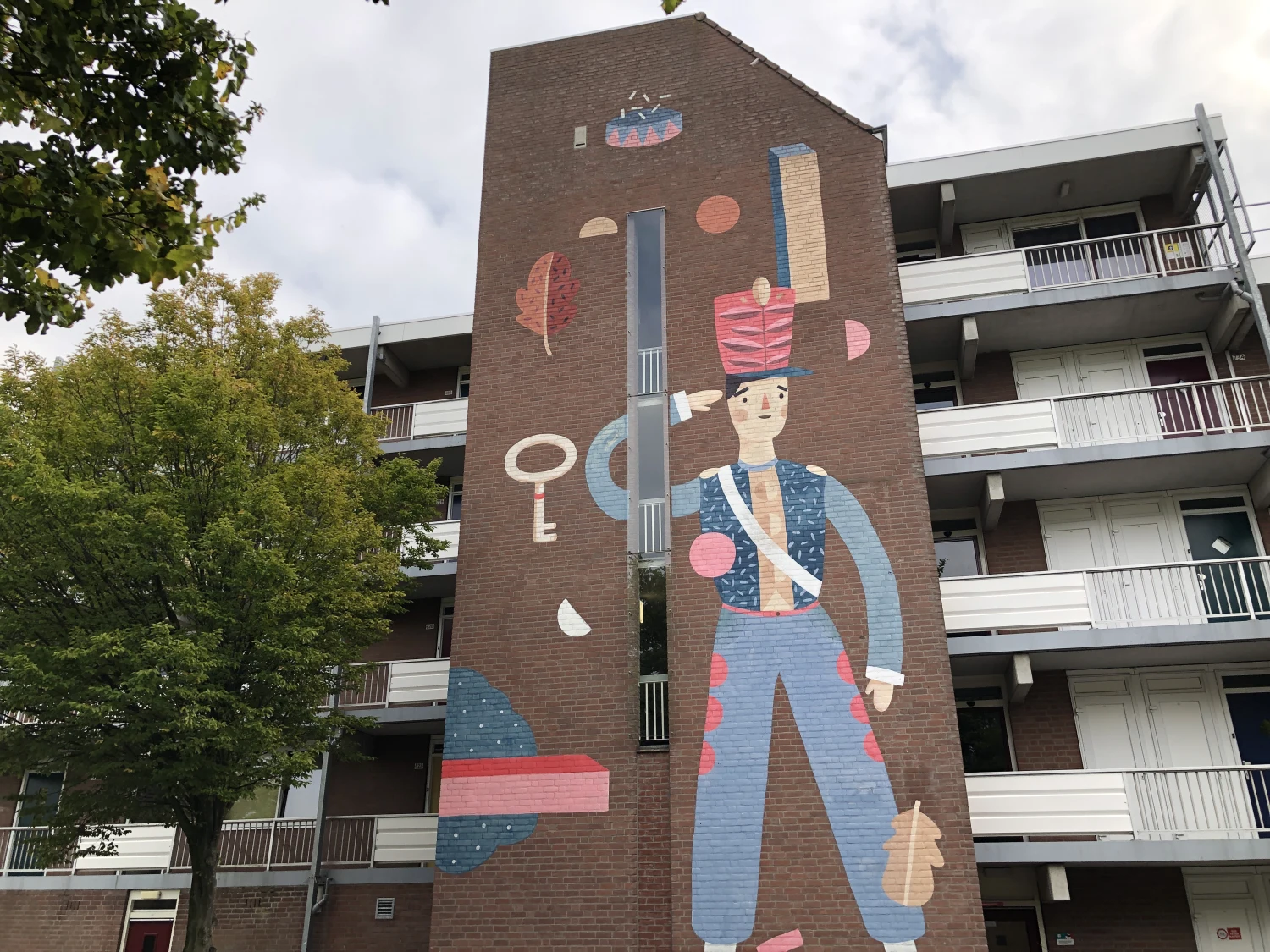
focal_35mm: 28
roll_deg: +0.7
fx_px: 1027
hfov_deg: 63.4
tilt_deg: +24.5
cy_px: 476
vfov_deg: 49.7
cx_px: 635
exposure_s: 1/889
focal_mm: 4
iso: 20
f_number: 1.8
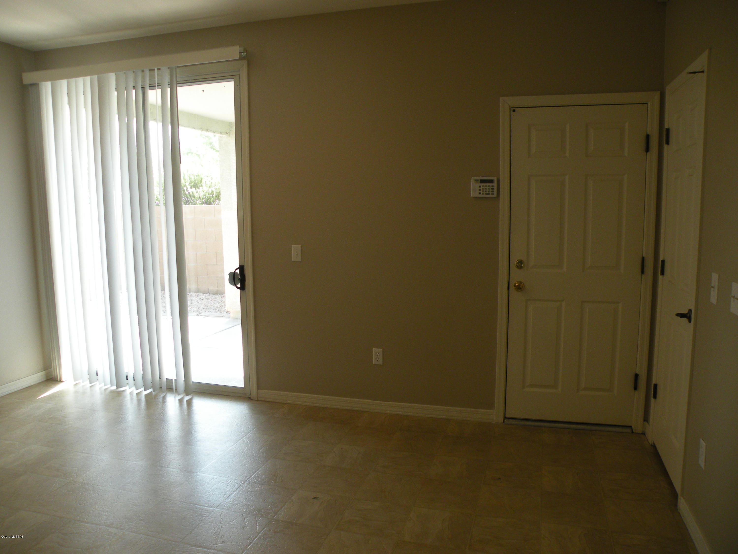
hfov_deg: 65.3
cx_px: 369
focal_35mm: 27
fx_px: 576
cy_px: 277
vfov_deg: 51.4
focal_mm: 4.7
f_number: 2.8
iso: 103
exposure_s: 1/60
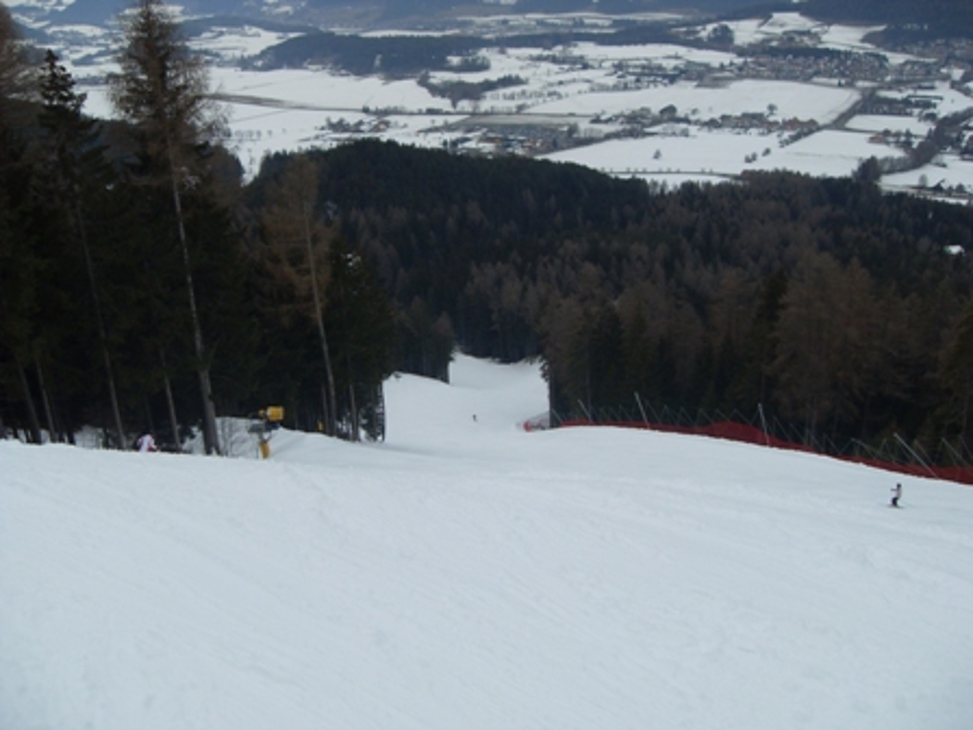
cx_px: 486
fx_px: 1040
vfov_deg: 38.7
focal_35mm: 37
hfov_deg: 50.1
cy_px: 365
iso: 80
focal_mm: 6.3
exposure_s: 1/350
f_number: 7
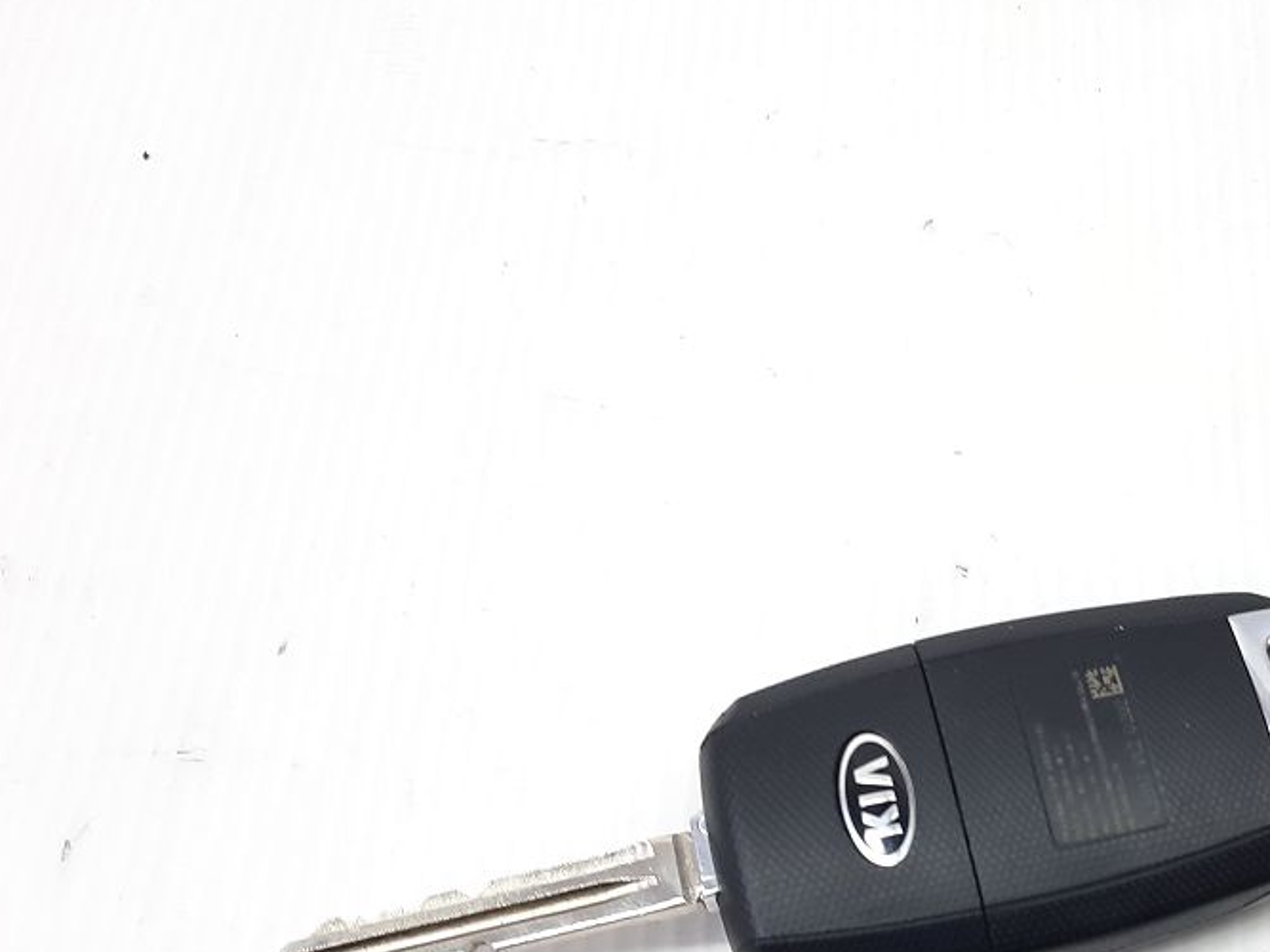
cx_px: 1061
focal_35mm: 45
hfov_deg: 40.0
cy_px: 691
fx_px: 1651
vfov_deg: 31.7
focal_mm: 4.6
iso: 64
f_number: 2
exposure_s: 1/50
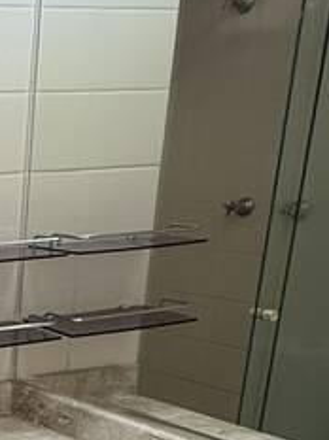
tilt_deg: -17.2
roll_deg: +1.7
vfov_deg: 28.2
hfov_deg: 17.9
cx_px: -265
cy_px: 434
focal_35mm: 65
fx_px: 826
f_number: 2.2
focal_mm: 2.22
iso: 320
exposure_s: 1/120
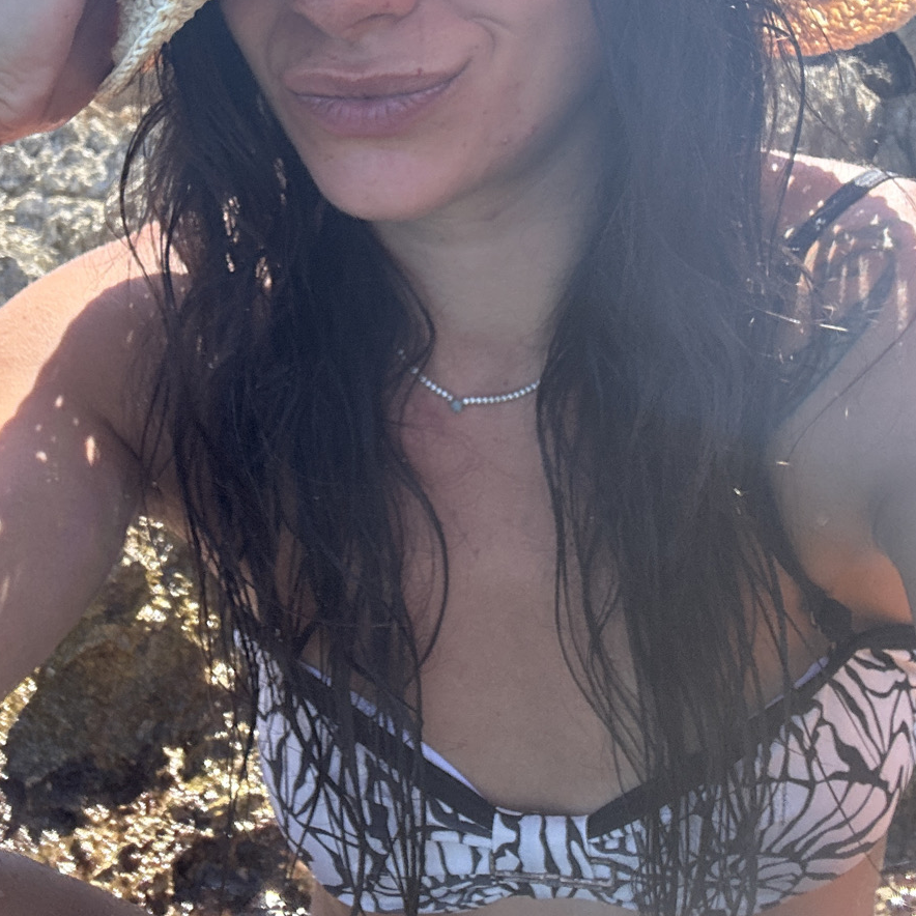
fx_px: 1377
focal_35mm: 46
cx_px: 343
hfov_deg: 36.6
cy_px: 209
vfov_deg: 35.8
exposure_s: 1/552
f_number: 1.9
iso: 25
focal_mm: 2.69
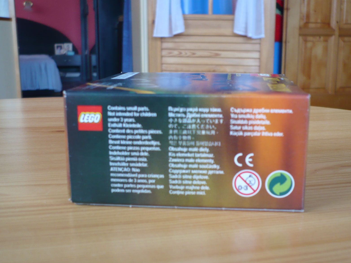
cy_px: 155
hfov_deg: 42.9
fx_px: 446
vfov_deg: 32.8
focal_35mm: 44
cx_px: 192
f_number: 2.8
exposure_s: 1/20
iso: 100
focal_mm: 5.8
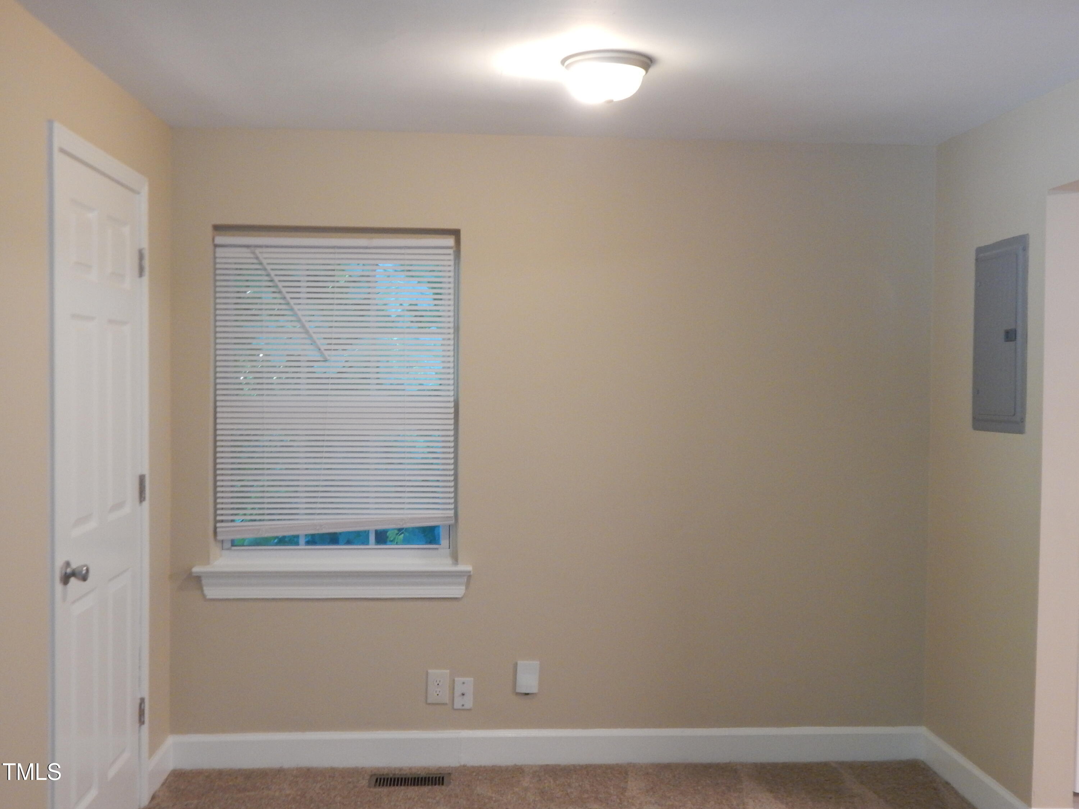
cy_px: 404
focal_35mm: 38
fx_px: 1184
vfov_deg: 37.7
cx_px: 540
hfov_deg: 49.0
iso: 400
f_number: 3.4
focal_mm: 6.8
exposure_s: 1/20
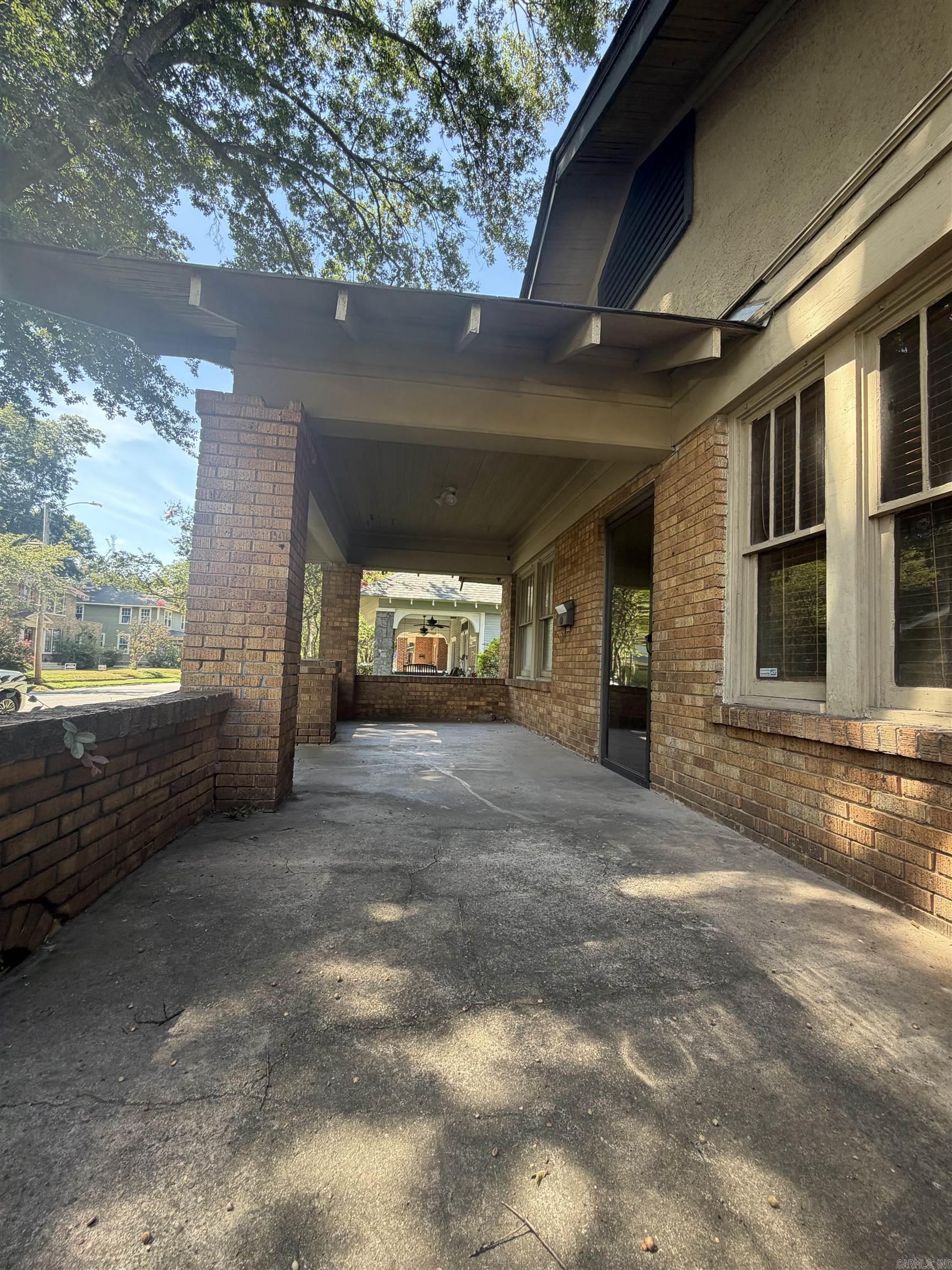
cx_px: 476
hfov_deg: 85.7
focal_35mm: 14
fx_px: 513
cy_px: 635
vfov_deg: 102.1
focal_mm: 2.22
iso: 64
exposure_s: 1/121
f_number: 2.2
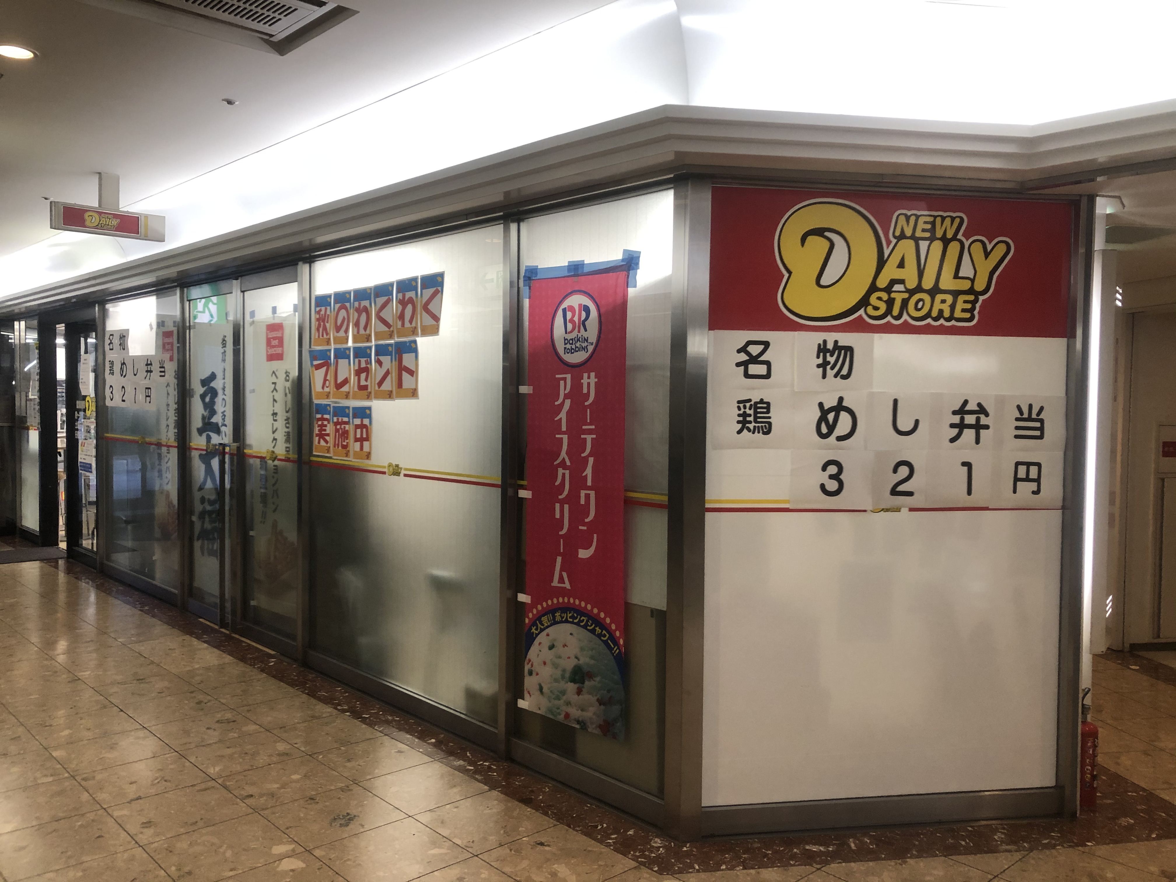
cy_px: 441
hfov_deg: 63.4
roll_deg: +0.6
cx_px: 588
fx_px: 951
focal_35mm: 28
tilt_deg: -1.0
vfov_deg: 49.7
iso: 40
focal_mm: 3.99
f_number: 1.8
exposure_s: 1/32
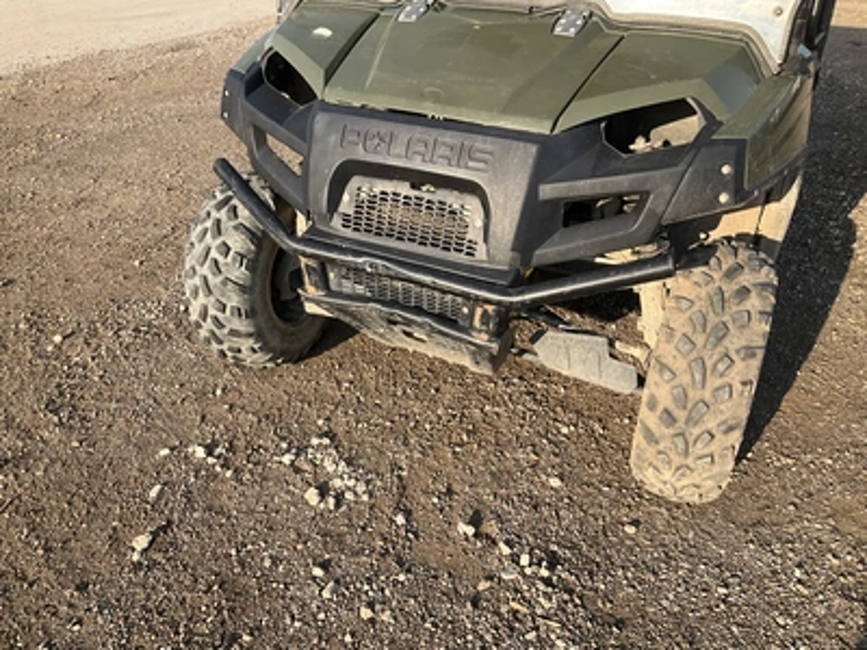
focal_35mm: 29
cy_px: 325
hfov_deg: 61.7
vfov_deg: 48.2
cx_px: 434
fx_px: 726
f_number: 1.8
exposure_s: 1/568
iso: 25
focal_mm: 3
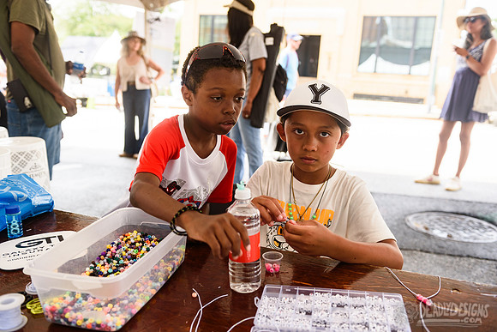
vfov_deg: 41.1
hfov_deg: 58.7
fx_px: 442
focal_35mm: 32
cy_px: 166
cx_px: 248
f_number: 5
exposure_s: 1/400
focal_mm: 32
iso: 200
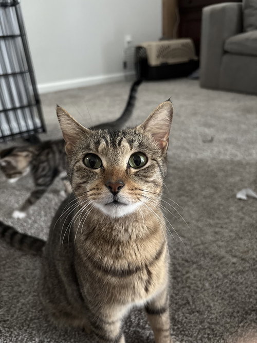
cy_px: 172
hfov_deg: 53.0
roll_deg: +4.0
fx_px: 257
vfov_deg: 67.3
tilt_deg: -26.3
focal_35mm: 26
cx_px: 128
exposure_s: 1/30
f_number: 1.6
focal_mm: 5.96
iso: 800
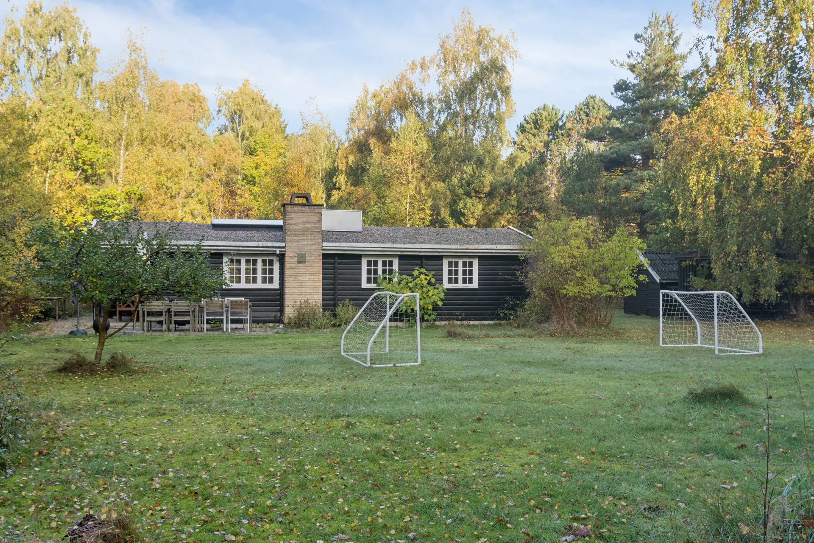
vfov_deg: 40.0
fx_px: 746
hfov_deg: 57.2
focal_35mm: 33
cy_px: 272
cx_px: 407
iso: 200
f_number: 8
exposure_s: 1/50
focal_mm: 22
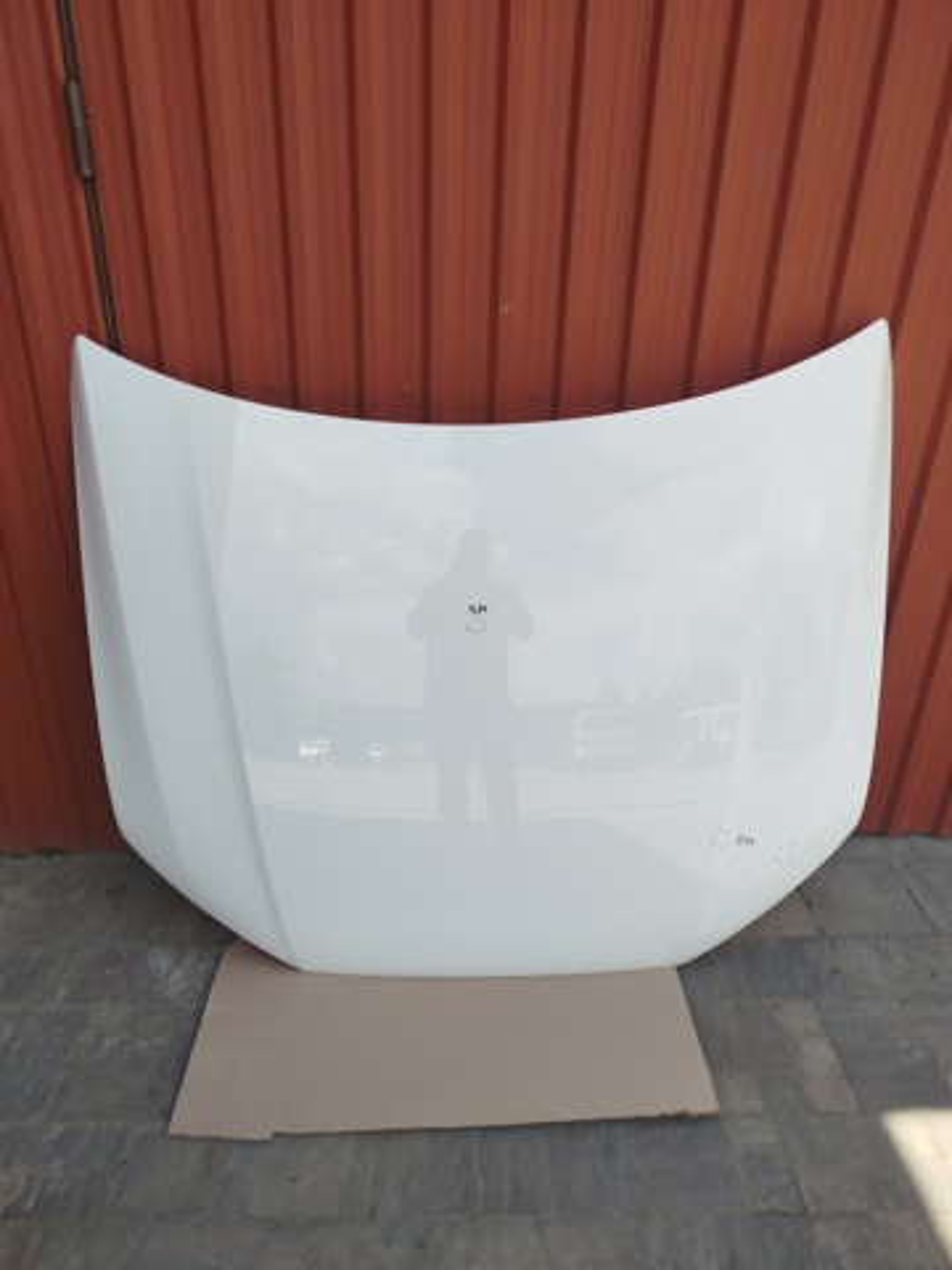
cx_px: 476
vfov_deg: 71.6
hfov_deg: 56.8
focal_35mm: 24
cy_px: 635
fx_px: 880
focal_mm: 5.31
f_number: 1.7
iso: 50
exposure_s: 1/438
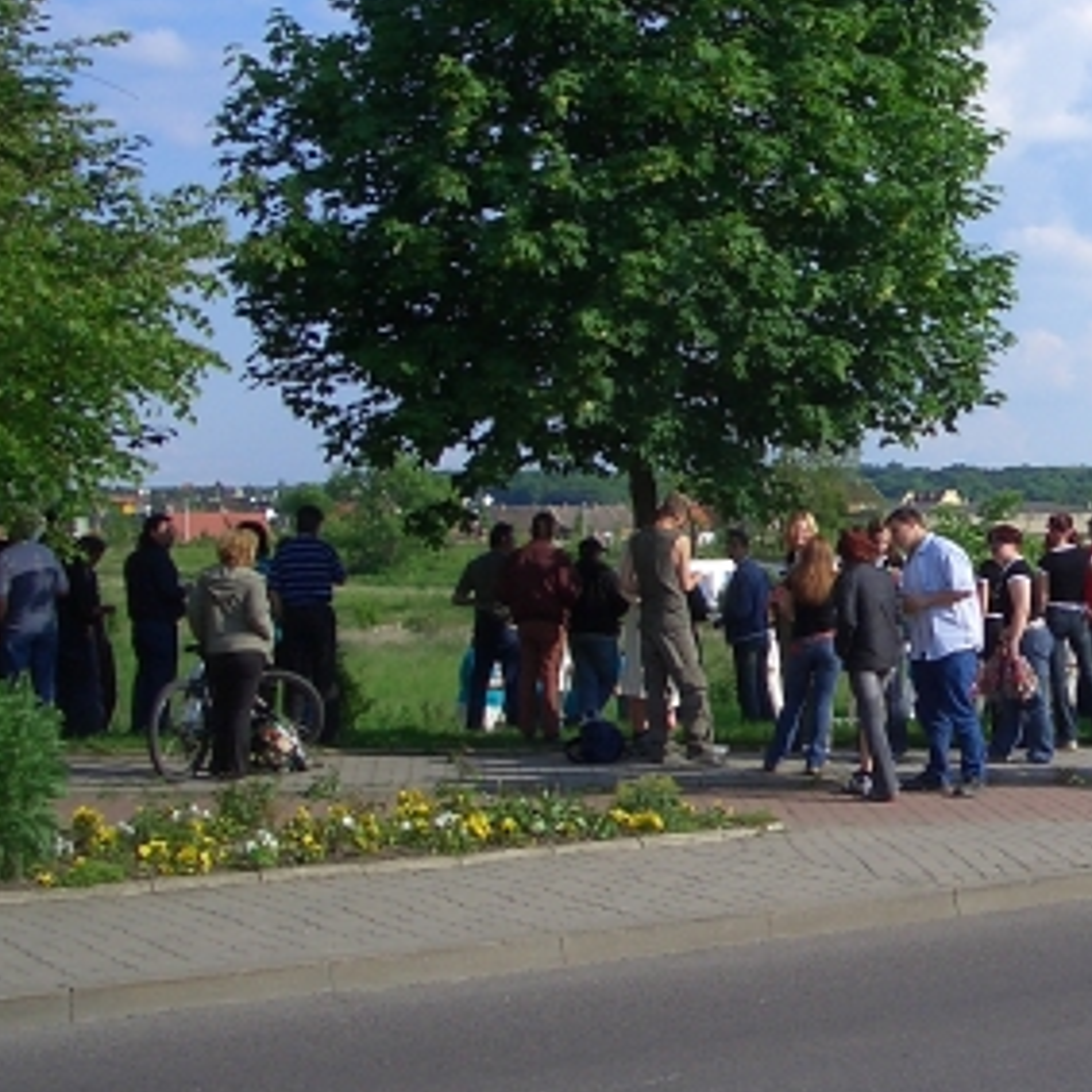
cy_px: 482
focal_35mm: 70
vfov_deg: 24.6
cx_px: 1084
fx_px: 2498
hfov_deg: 23.6
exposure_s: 1/500
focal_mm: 5.8
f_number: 4.3
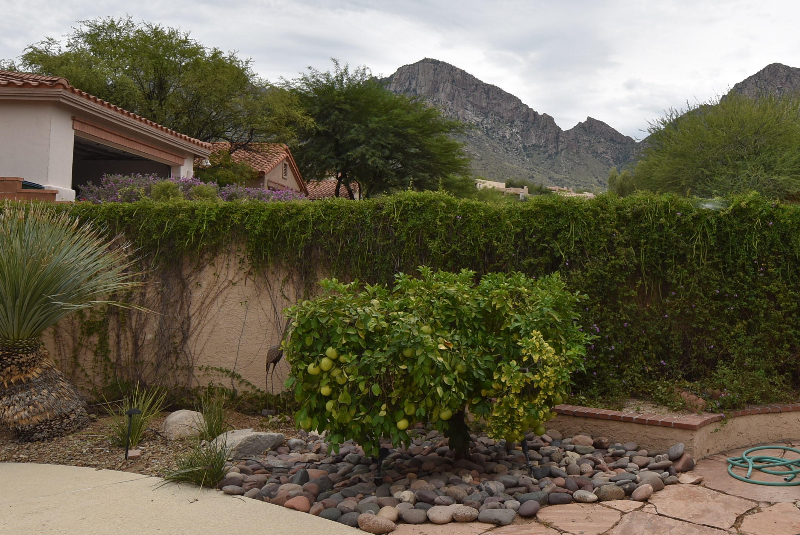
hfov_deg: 57.4
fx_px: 705
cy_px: 205
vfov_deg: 41.3
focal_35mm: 32
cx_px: 552
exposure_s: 1/200
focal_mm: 15
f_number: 8
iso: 100
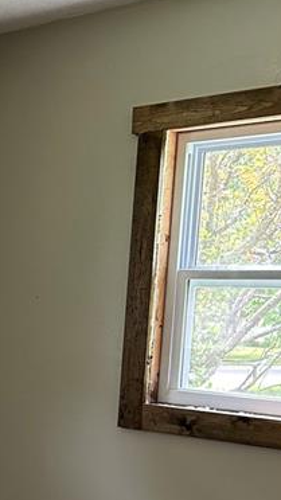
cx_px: -282
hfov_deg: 13.3
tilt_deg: -4.7
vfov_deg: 26.9
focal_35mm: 78
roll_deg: -2.7
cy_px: 370
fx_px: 1034
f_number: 1.5
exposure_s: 1/116
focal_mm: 5.7
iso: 125
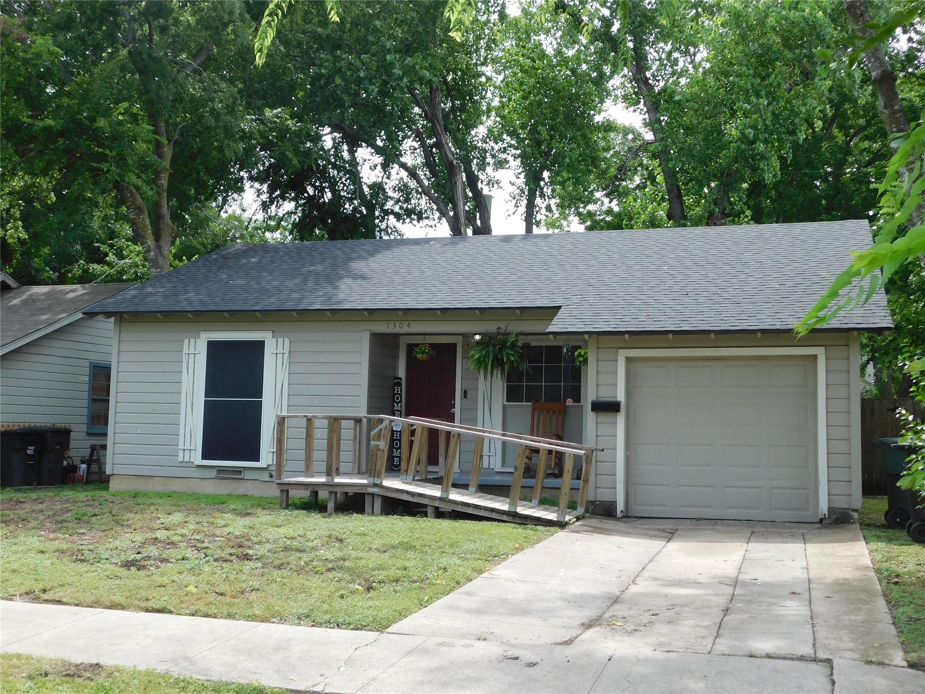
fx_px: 1069
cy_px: 347
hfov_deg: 46.8
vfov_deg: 36.0
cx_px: 462
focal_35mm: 40
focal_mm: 7.1
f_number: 3.6
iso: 125
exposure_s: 1/400
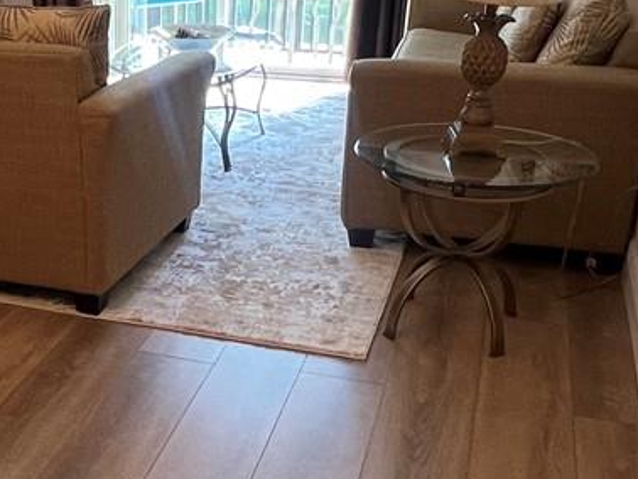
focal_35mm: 55
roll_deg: +1.4
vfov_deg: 26.6
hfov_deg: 33.6
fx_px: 1014
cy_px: 256
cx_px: 103
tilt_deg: -22.8
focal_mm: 1.57
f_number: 1.8
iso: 160
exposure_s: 1/60
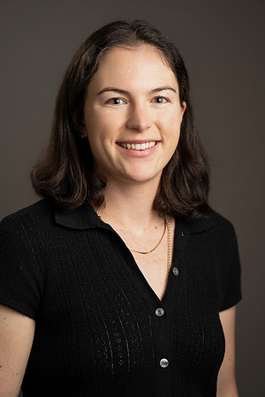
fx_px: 1192
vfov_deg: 18.9
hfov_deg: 12.7
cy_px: 198
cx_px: 132
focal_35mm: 108
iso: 320
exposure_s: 1/200
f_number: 2.8
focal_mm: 108
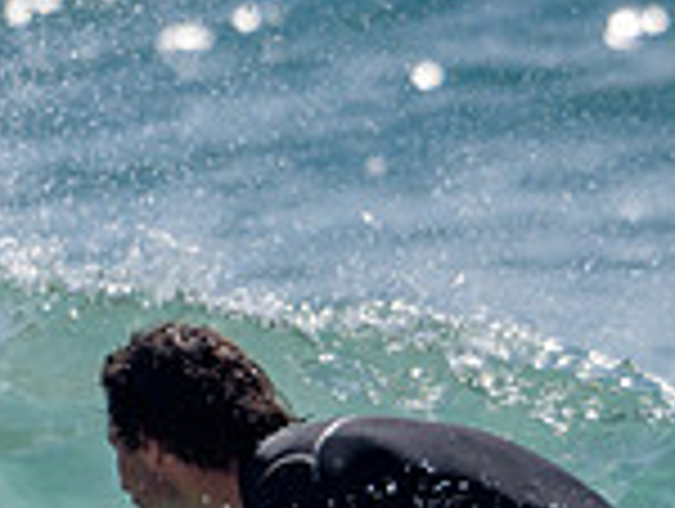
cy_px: 755
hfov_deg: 1.3
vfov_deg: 1.0
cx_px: 263
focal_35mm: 1501
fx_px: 29316
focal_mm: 330
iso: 100
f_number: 5.6
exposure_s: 1/2000
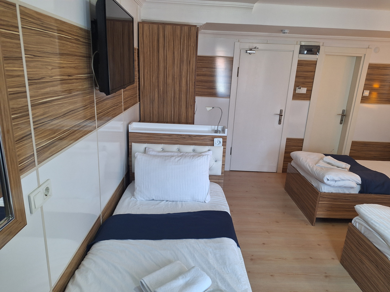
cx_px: 195
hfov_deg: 73.9
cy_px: 146
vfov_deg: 58.9
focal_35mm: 23
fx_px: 259
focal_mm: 5.54
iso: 200
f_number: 1.8
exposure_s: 1/50
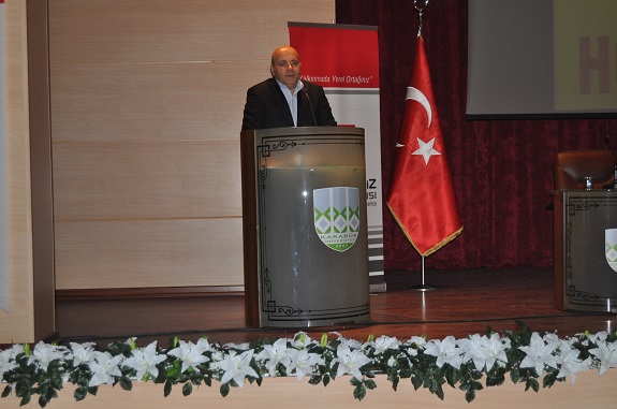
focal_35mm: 63
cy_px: 204
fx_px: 1078
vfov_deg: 21.5
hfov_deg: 31.9
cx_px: 308
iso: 800
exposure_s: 1/60
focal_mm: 42
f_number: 5
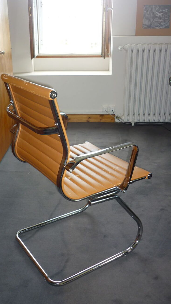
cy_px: 148
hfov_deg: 31.8
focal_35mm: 37
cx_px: 60
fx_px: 298
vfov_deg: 54.0
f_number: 2.8
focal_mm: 5.5
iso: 125
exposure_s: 1/30
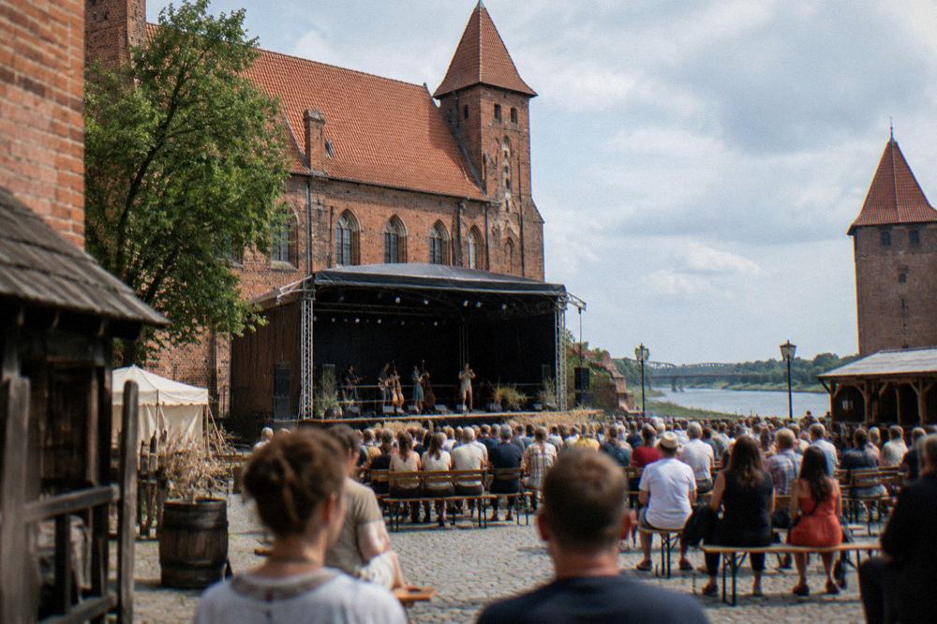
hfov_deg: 40.4
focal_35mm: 49
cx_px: 468
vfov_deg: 27.5
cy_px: 312
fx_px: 1275
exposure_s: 1/1000
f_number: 4
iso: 320
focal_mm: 49
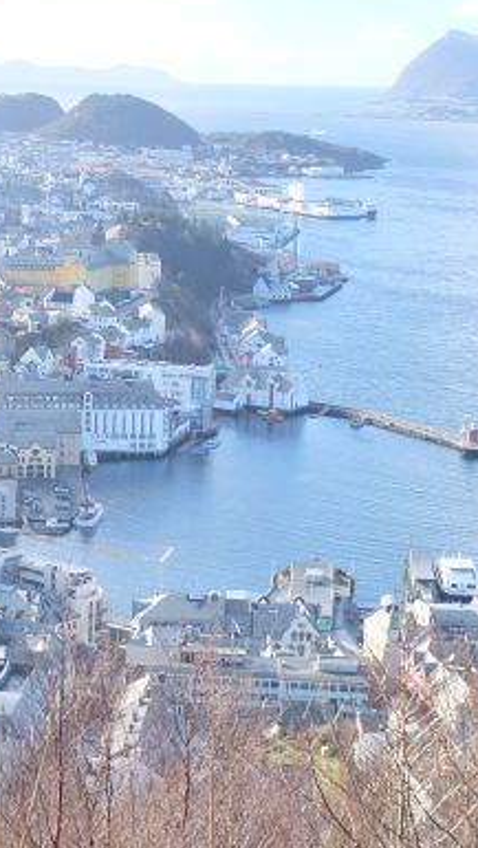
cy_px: 345
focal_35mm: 87
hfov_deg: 13.7
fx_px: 1957
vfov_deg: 24.4
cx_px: 4
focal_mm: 26.9
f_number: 8
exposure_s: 1/170
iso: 400
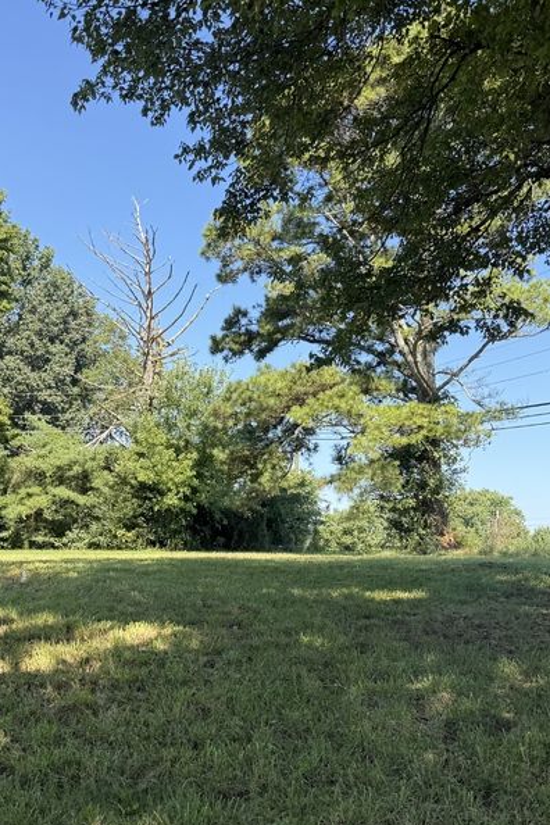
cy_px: 510
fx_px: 985
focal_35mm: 43
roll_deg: -1.3
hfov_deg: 31.0
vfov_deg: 45.1
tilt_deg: +3.5
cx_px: 197
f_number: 1.78
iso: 80
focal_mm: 6.76
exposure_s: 1/1211
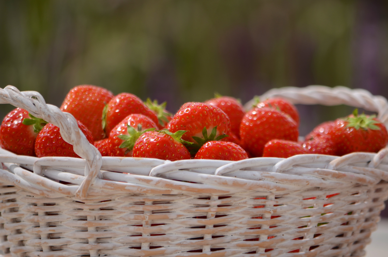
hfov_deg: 4.6
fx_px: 4840
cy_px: 128
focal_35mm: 450
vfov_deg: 3.0
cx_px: 194
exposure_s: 1/640
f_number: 5.6
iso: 100
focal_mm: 300
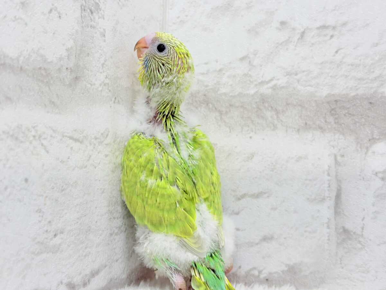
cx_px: 193
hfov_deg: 36.8
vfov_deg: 28.0
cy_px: 145
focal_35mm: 52
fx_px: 580
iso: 64
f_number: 1.6
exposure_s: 1/100
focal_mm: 5.96
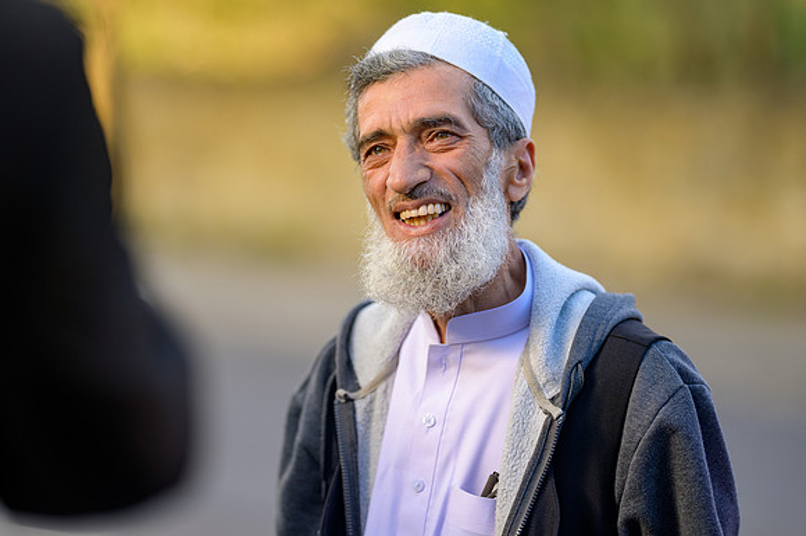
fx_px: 3021
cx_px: 403
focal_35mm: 135
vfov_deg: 10.1
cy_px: 268
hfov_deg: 15.2
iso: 125
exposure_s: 1/500
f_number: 1.8
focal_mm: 135
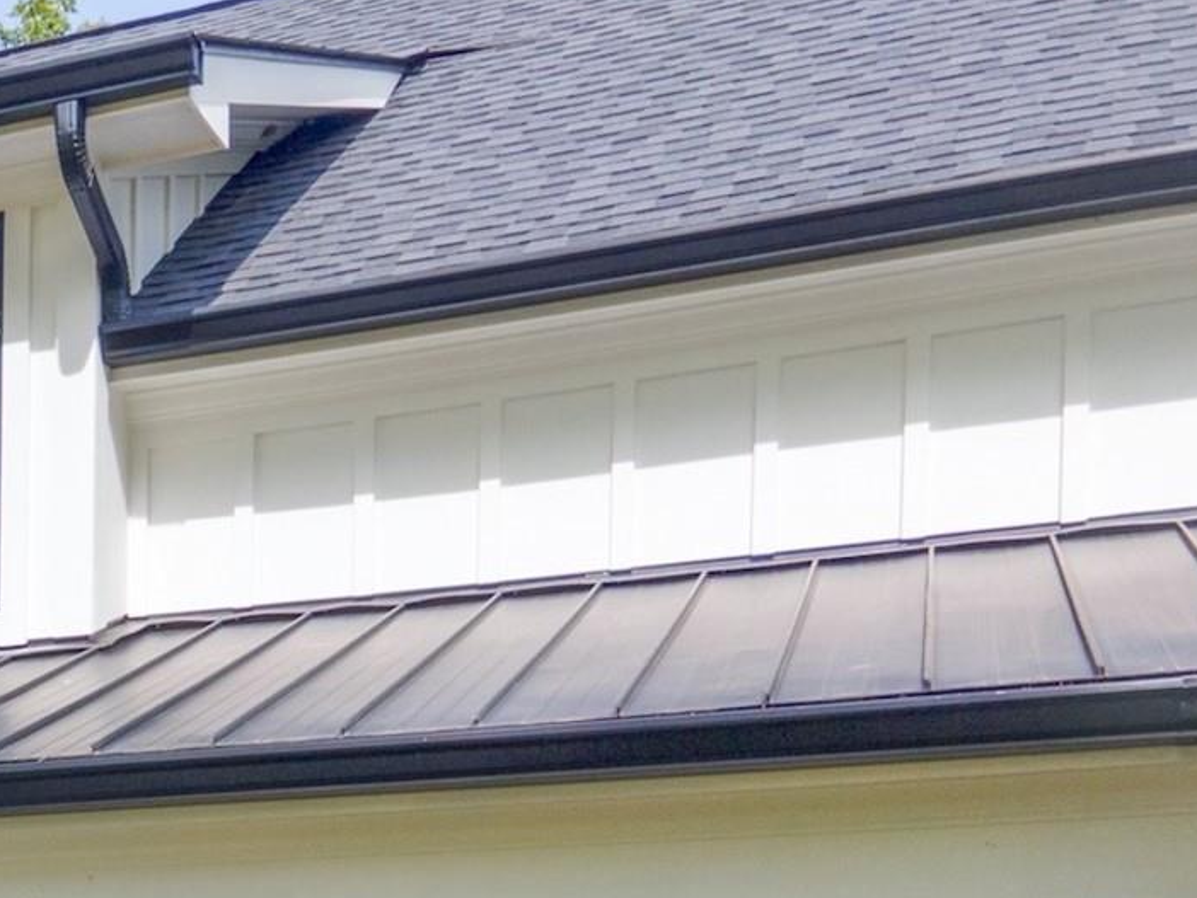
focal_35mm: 70
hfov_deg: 23.5
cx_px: -474
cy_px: 1157
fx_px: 2421
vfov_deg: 19.4
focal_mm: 4.5
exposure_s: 1/250
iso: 100
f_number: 2.8
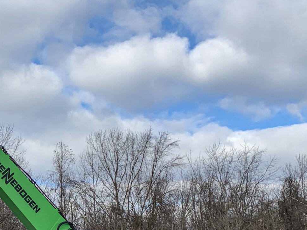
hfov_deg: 26.6
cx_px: -1
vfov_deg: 20.2
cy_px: 258
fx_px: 612
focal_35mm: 69
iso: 25
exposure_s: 1/1585
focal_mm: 4.25
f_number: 1.8
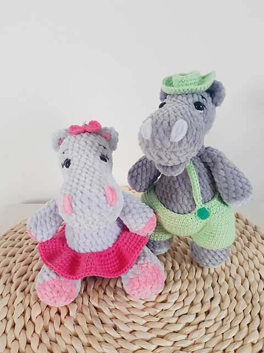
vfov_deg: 67.3
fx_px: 264
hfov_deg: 53.1
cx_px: 132
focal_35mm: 26
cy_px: 176
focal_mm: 3.92
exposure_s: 1/33
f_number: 1.7
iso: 50
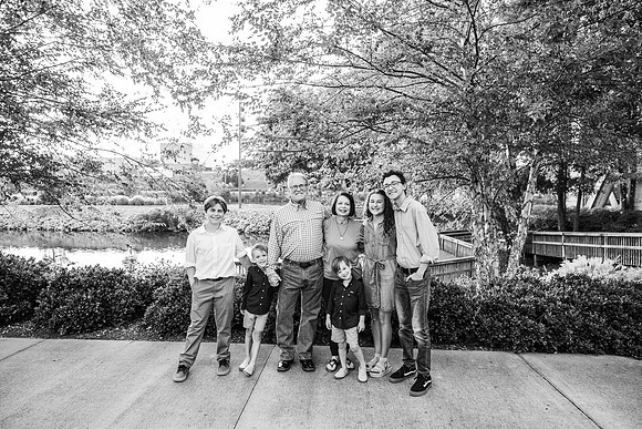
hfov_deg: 73.7
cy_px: 214
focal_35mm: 24
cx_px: 321
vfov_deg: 53.2
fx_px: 428
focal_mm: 24
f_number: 3.2
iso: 320
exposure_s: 1/200
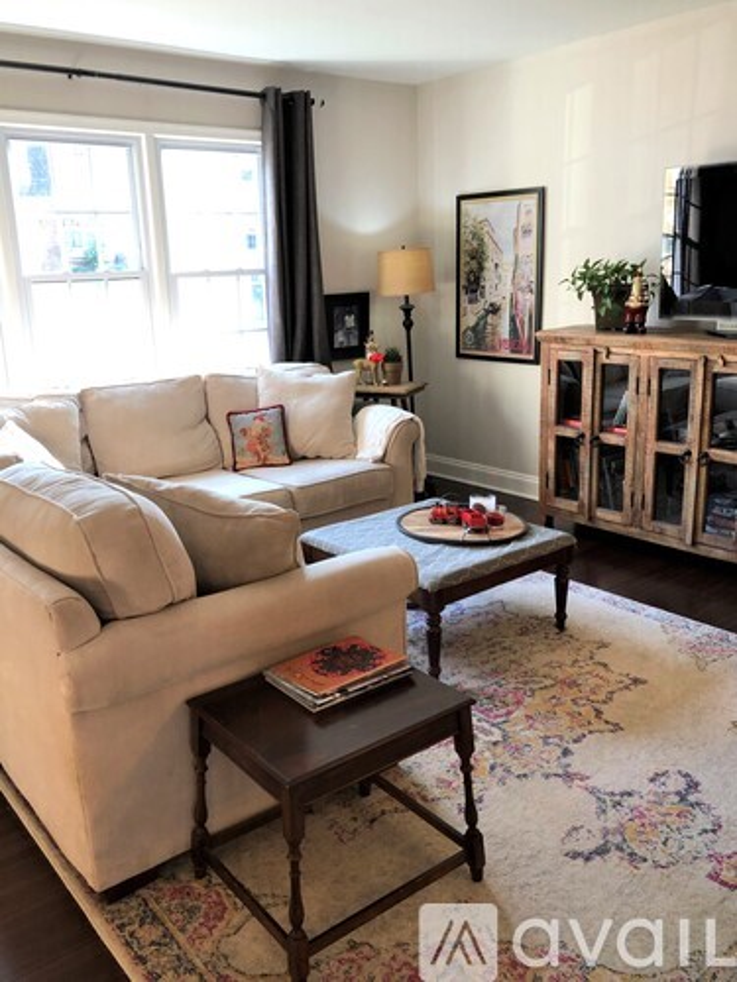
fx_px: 795
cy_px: 491
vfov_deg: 63.4
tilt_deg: -15.8
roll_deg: -1.4
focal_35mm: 28
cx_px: 368
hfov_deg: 49.7
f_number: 1.8
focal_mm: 3.99
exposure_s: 1/17
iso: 40
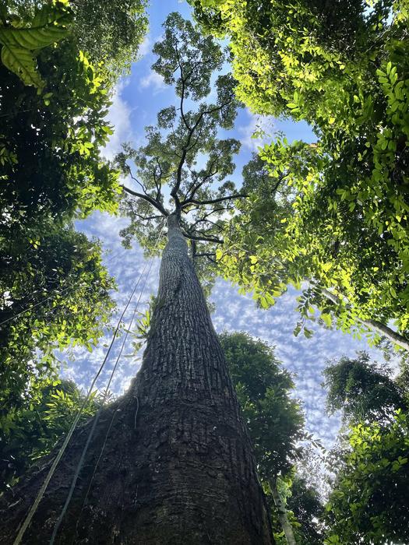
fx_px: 410
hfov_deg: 53.1
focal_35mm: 26
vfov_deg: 67.3
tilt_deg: +78.6
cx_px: 204
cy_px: 272
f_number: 1.6
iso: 32
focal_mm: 4.2
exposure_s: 1/1916
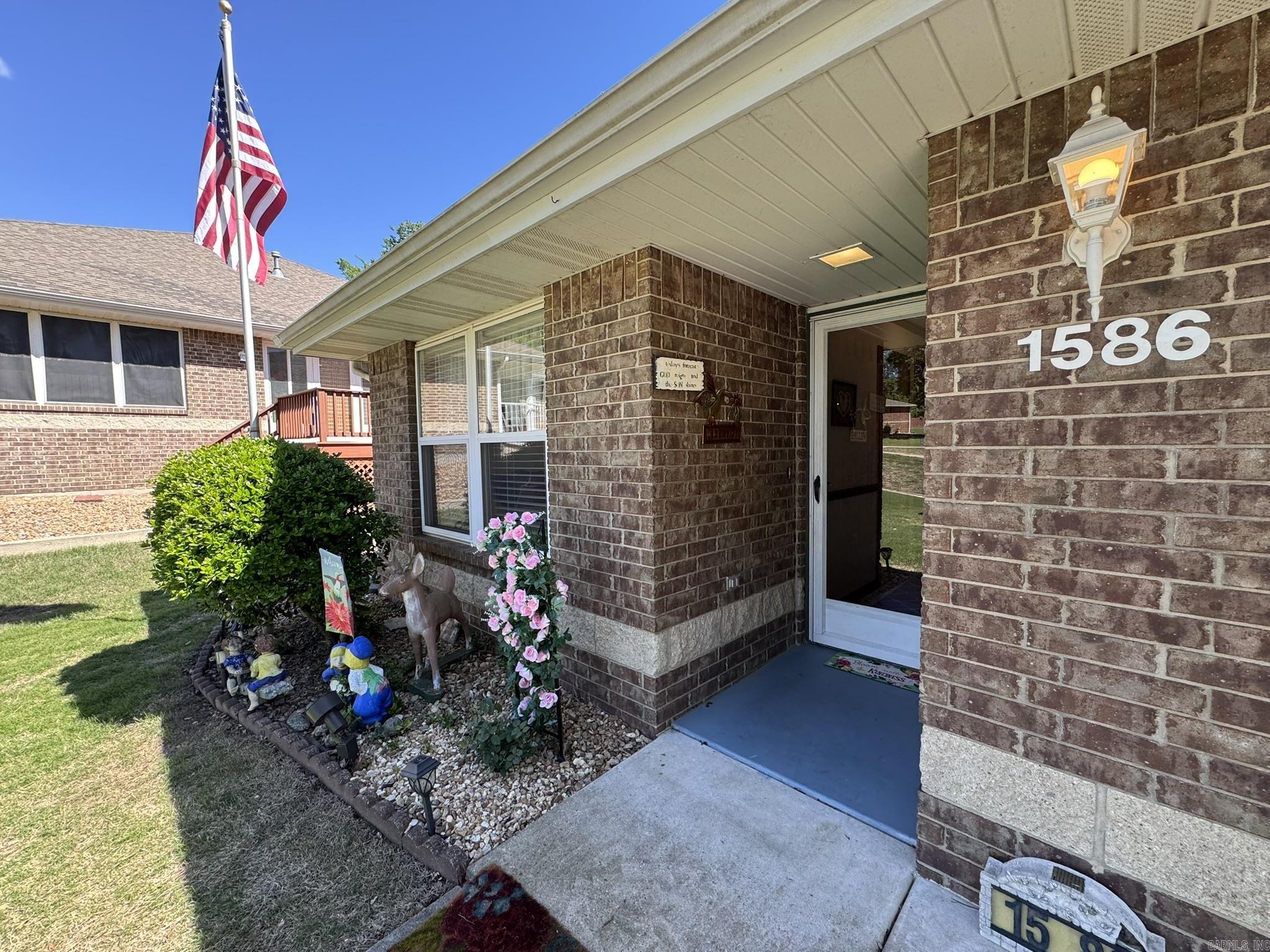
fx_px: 514
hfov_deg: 102.1
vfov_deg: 85.7
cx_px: 635
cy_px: 476
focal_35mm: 14
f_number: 2.2
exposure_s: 1/167
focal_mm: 2.22
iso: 40
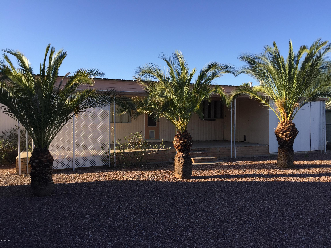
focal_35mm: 29
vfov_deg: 48.2
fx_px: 277
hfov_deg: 61.7
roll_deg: -0.5
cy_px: 124
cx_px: 166
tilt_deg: +0.3
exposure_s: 1/807
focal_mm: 4.15
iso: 32
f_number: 2.2
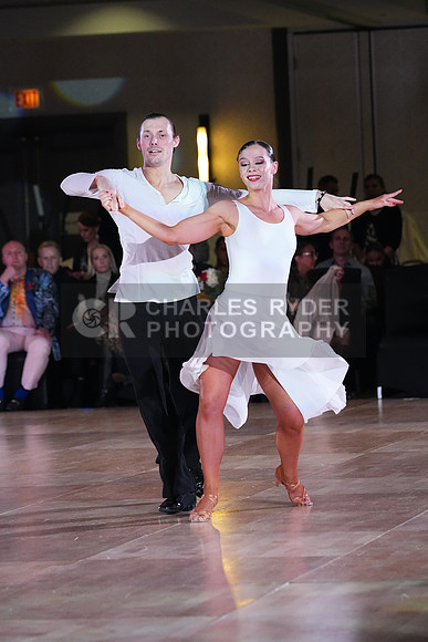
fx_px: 3333
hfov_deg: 7.3
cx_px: 214
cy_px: 321
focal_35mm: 187
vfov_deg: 11.0
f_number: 5.6
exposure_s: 1/400
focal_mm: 187
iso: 8000
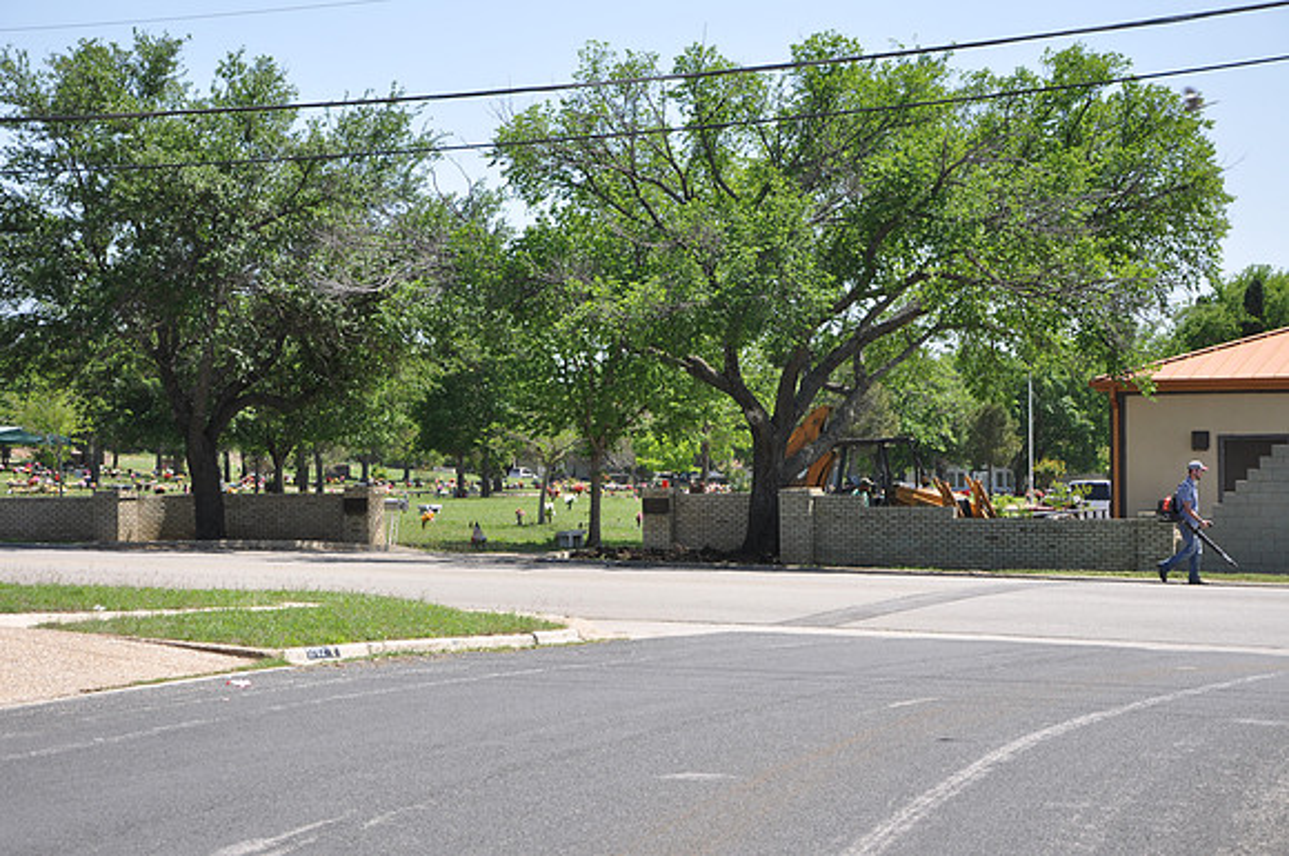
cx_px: 644
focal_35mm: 87
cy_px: 428
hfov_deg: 23.4
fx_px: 3111
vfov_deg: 15.7
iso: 200
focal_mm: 58
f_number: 7.1
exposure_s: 1/200
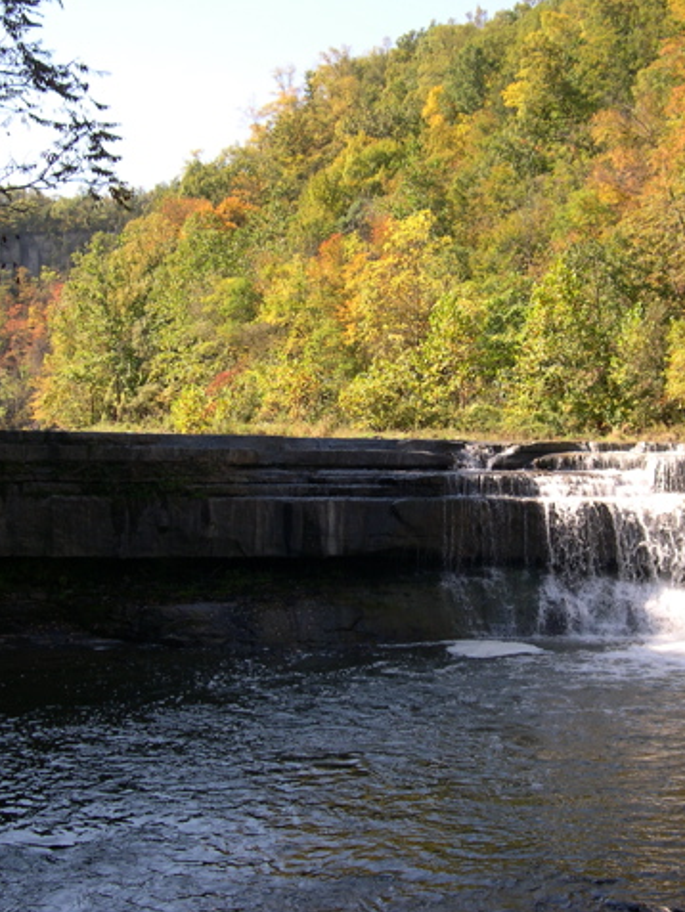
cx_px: 396
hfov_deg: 28.5
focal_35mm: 51
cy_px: 455
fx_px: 1345
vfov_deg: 37.5
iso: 100
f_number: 2.8
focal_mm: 8
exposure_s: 1/377
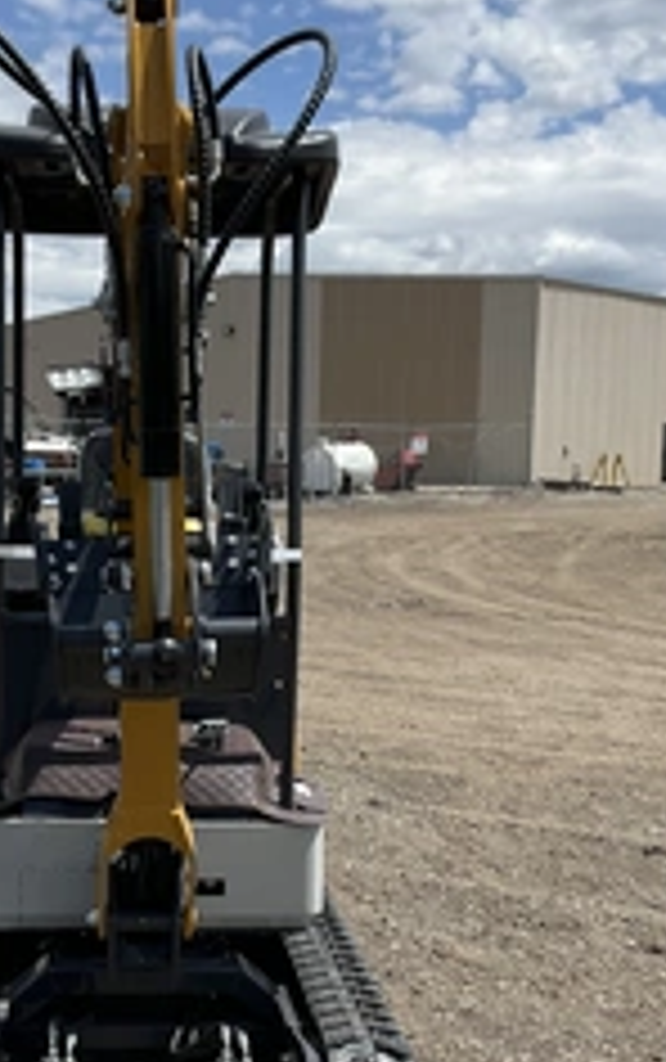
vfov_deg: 38.8
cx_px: 158
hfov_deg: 24.6
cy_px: 603
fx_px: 1506
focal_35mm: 52
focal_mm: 3
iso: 25
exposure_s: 1/2667
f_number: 1.8
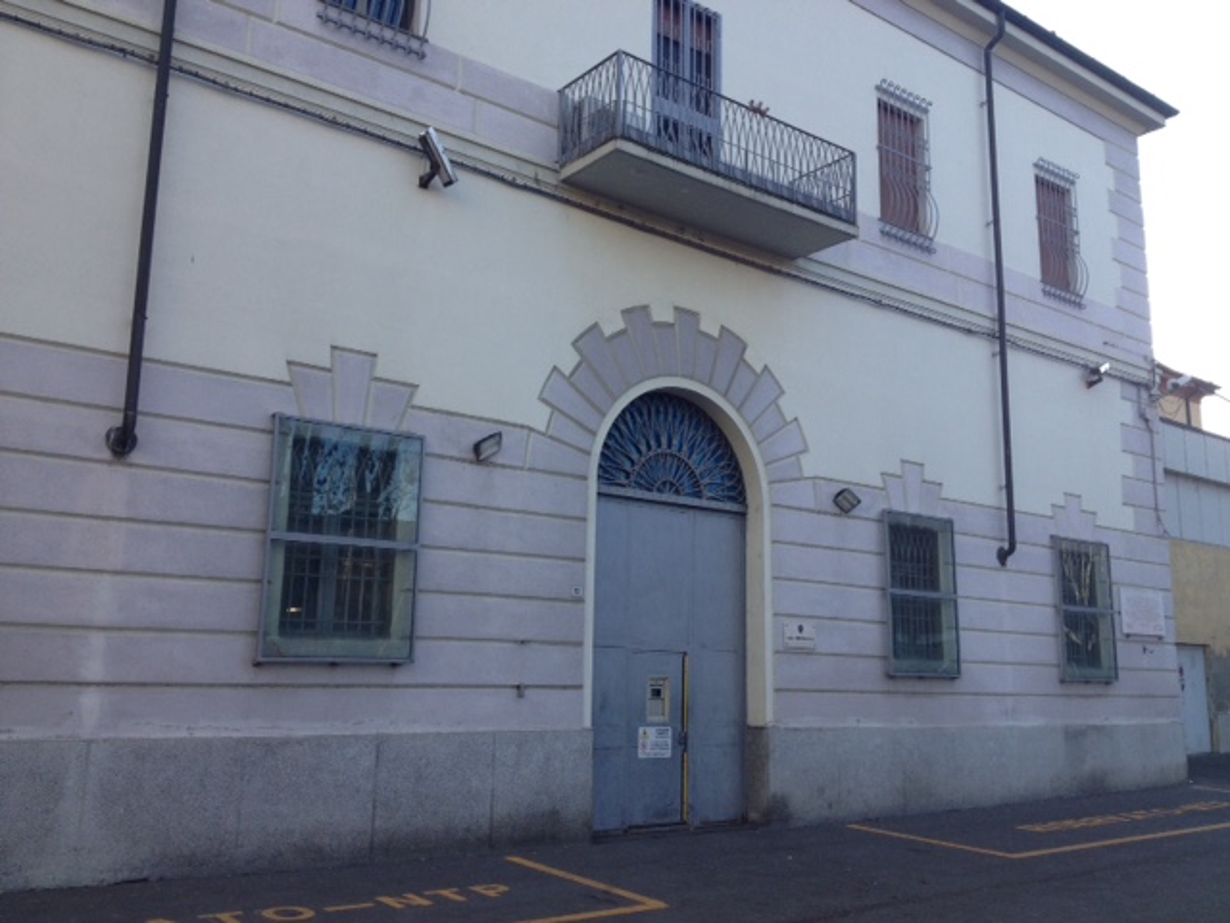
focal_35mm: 35
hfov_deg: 52.6
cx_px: 615
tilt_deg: +10.9
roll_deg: -1.2
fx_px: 1244
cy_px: 462
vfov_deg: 40.7
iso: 50
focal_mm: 4.28
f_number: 2.4
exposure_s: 1/267
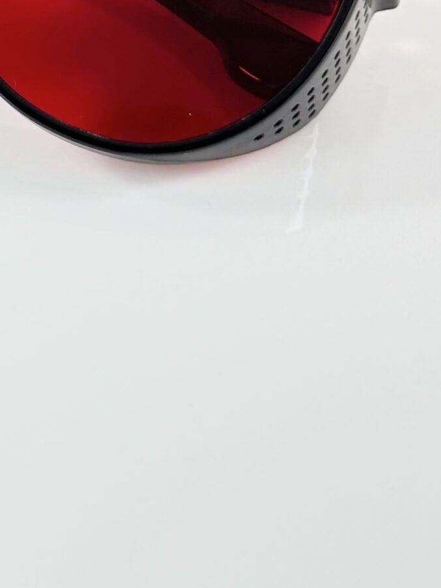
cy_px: -96
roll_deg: +1.4
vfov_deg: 14.0
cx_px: -101
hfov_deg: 10.6
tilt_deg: -38.1
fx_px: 2327
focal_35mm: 137
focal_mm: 6.86
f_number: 1.78
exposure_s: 1/100
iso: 80
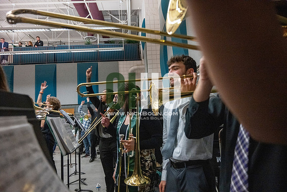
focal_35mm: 24
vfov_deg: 53.2
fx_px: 191
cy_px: 96
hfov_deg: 73.7
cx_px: 144
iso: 10000
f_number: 4
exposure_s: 1/500
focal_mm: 24
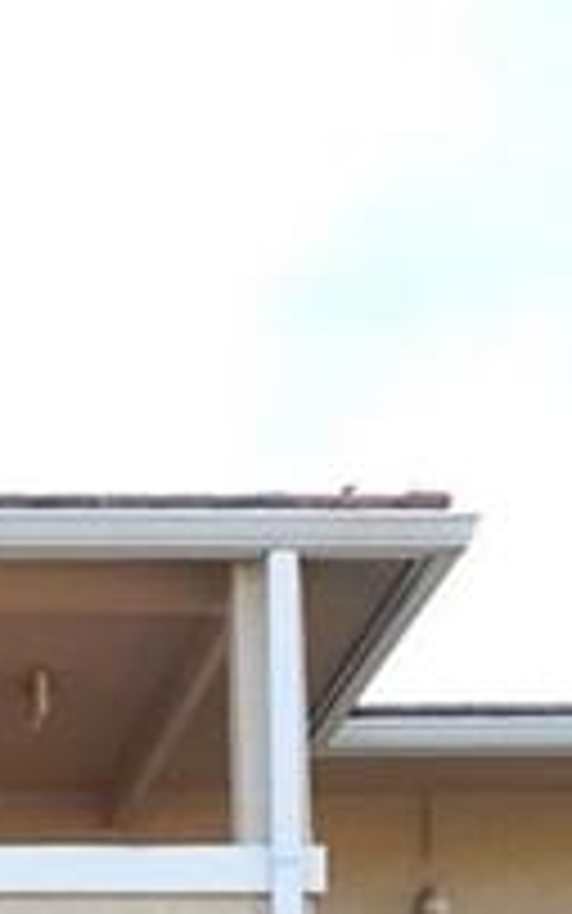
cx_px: -104
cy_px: 1265
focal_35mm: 92
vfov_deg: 20.2
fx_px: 2293
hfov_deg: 13.8
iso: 125
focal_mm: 4
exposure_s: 1/400
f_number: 3
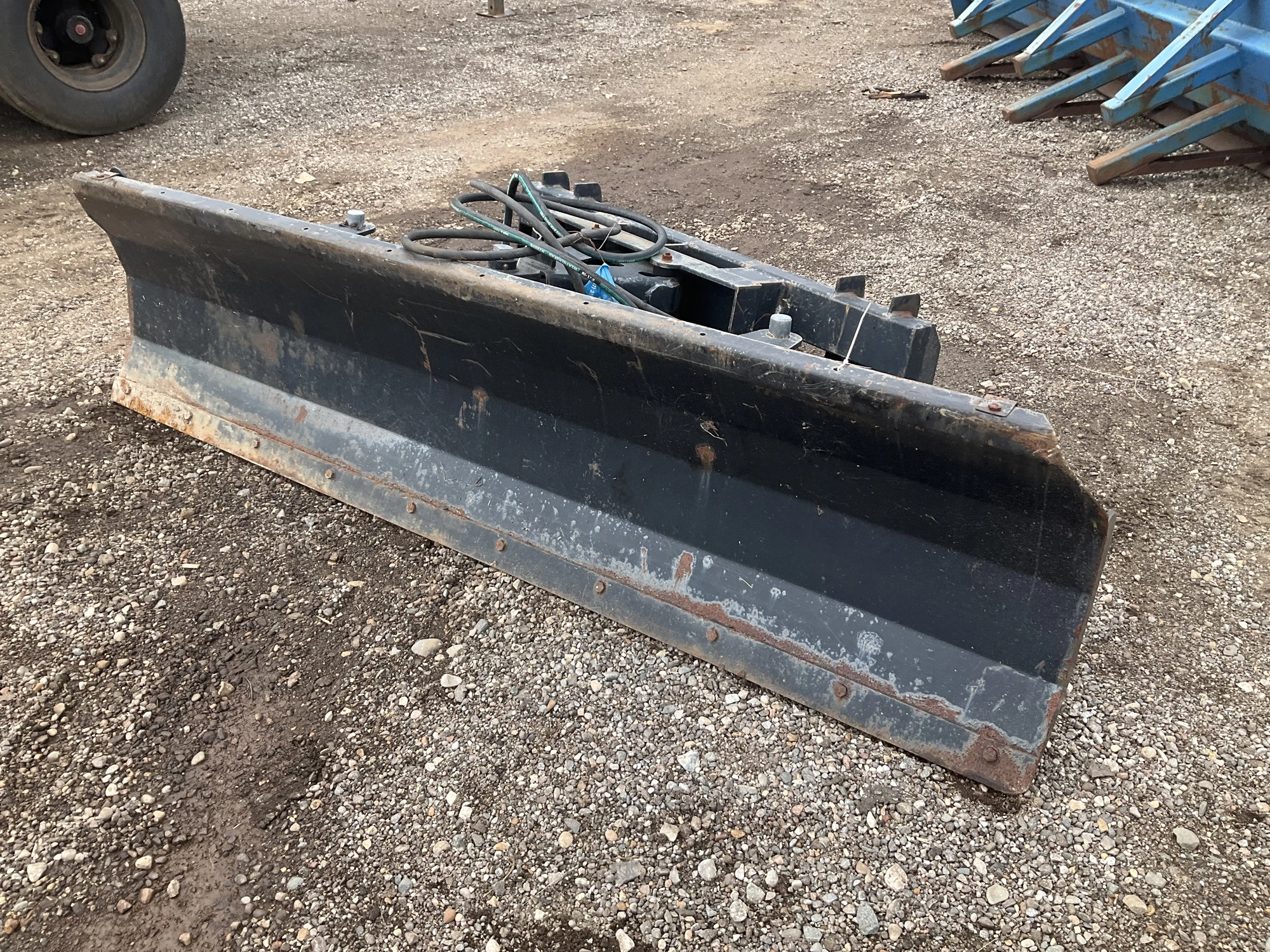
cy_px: 476
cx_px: 635
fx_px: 1064
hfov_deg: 61.7
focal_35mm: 29
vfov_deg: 48.2
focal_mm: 3
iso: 25
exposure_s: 1/495
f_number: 1.8
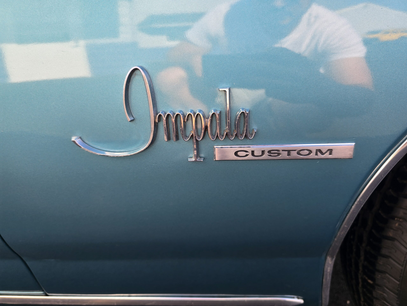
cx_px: 204
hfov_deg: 73.9
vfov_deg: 58.9
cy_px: 153
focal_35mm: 23
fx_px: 270
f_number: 1.7
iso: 12
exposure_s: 1/102
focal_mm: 6.3
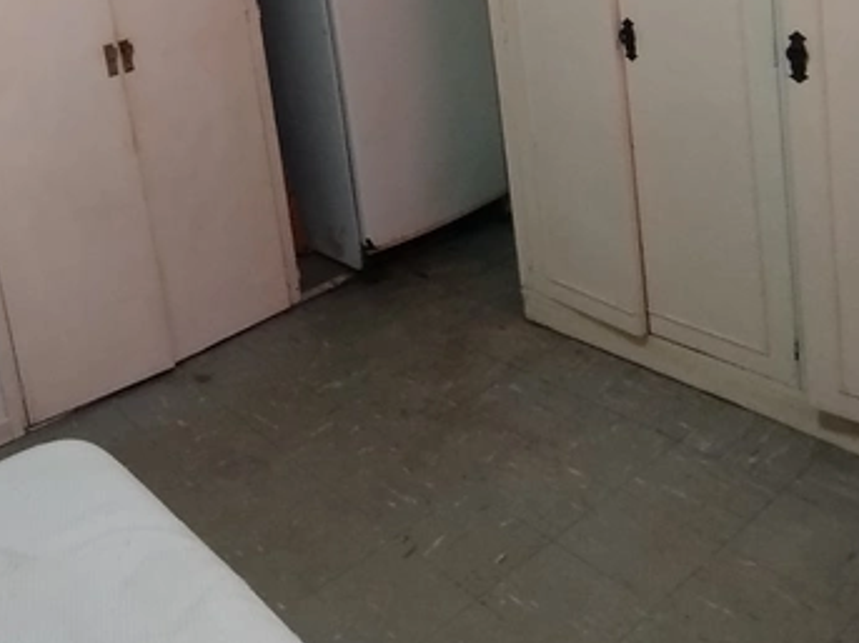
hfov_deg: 49.9
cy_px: 30
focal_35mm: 35
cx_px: 188
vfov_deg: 37.2
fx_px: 868
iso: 200
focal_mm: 1.65
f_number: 2.2
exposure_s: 1/25
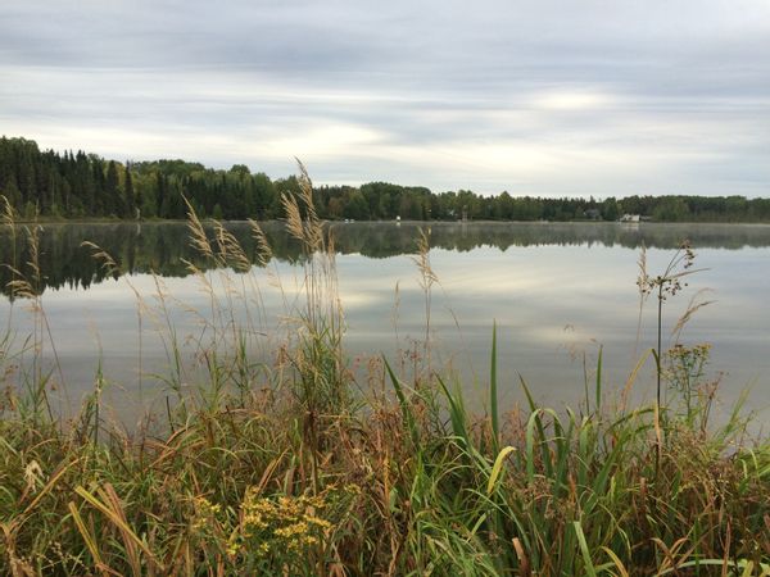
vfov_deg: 48.2
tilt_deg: -6.9
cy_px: 288
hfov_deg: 61.7
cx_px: 385
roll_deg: -0.2
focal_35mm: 29
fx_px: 645
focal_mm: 4.15
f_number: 2.2
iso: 40
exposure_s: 1/60
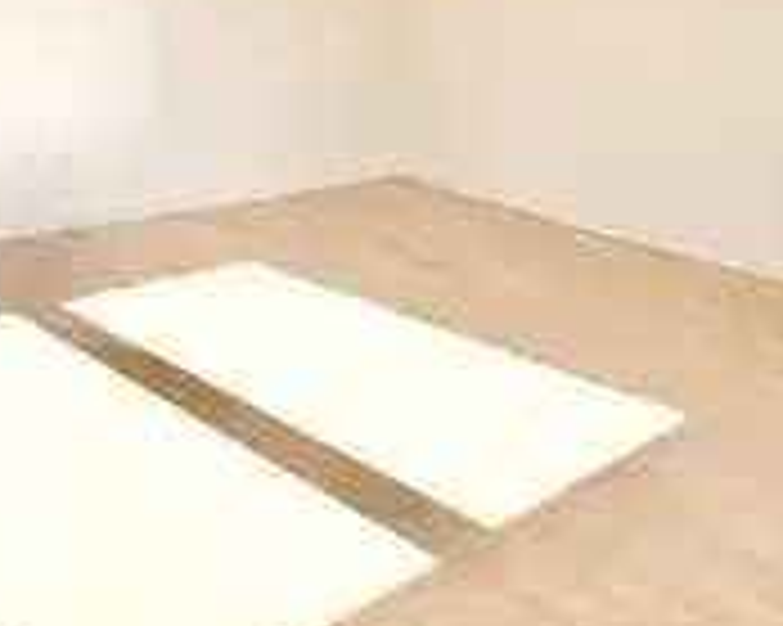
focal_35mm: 34
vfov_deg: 40.1
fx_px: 787
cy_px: 63
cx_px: 225
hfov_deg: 51.3
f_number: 6.3
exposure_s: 1/160
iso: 100
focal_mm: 10
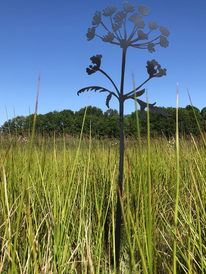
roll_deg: +1.0
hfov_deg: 39.7
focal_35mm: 36
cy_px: 150
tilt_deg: +0.8
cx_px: 105
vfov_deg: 51.3
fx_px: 286
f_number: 1.8
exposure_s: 1/1656
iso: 20
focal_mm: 3.99
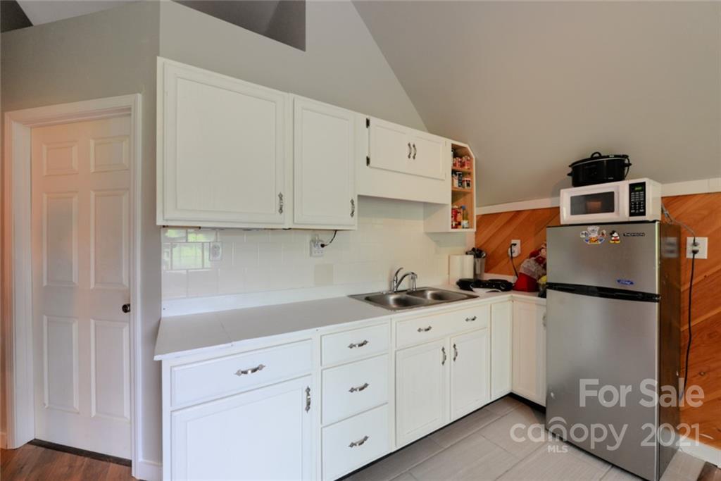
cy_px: 240
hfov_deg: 104.2
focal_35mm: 14
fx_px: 280
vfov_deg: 81.2
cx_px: 360
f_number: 6.3
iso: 800
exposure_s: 1/20
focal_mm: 14
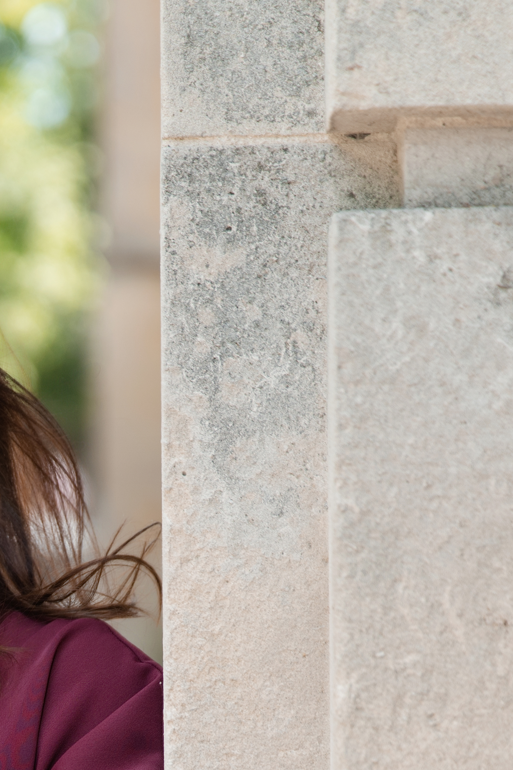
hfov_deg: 6.7
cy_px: 1005
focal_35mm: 203
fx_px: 4339
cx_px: -121
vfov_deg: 9.9
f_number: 3.2
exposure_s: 1/200
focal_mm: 70
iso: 100
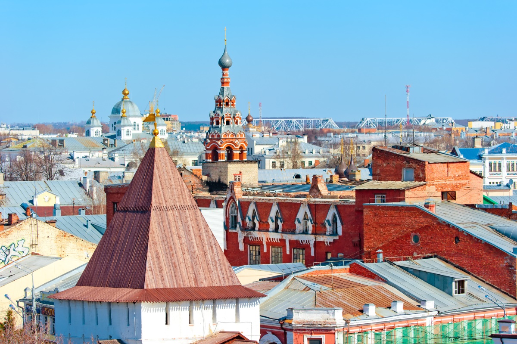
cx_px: 258
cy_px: 172
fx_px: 2225
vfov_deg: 8.8
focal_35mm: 155
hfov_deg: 13.3
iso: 200
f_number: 5.6
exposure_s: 1/1600
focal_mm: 155
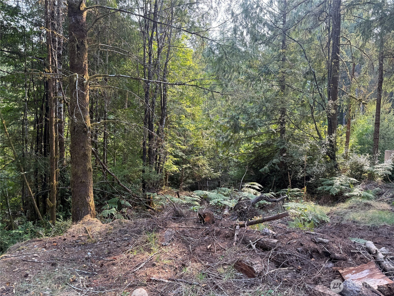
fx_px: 273
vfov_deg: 56.8
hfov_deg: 71.6
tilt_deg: -1.2
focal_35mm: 24
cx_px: 197
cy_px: 148
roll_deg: -1.3
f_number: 1.78
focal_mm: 6.76
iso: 80
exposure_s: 1/279
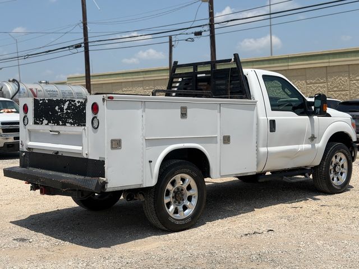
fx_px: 498
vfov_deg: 30.3
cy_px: 134
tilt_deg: -3.9
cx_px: 180
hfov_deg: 39.7
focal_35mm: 48
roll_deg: +2.8
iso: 80
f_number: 1.78
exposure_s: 1/9901
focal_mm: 6.76
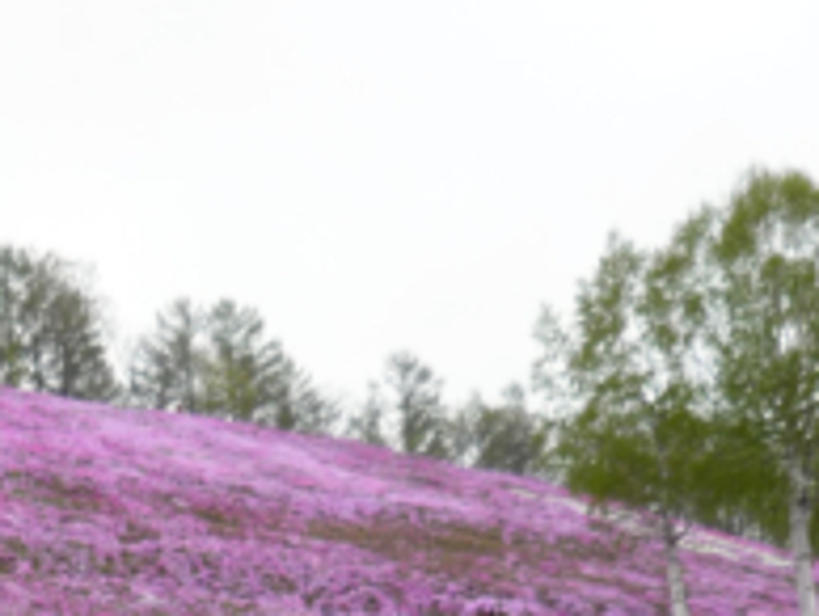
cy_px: 932
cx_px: 84
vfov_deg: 13.6
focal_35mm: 102
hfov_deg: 18.9
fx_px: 2416
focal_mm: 5.5
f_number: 2.8
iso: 100
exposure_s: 1/250
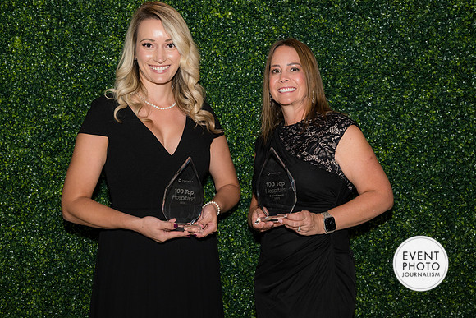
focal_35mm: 64
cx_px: 238
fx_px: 846
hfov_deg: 31.4
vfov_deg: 21.3
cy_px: 159
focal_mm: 64
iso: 500
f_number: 5
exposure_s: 1/160
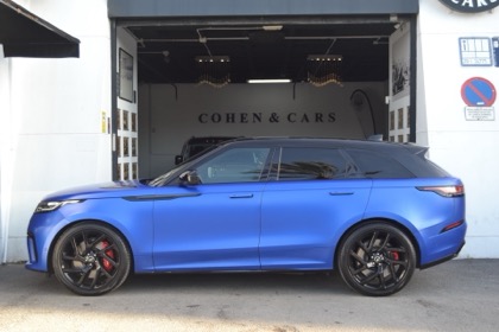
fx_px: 644
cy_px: 166
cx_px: 250
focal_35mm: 46
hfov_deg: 42.3
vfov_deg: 28.9
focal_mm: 31
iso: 280
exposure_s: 1/125
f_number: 5.6
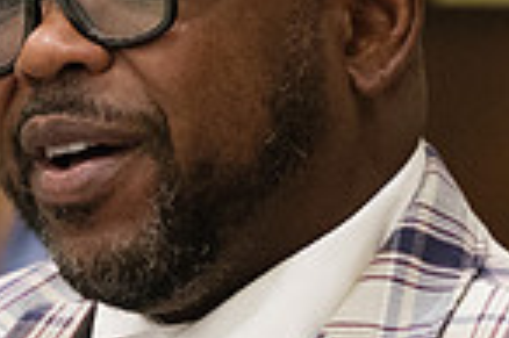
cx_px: -181
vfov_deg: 3.2
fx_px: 6059
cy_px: 357
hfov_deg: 4.8
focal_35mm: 429
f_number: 2.8
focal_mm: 71.5
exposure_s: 1/160
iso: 3200
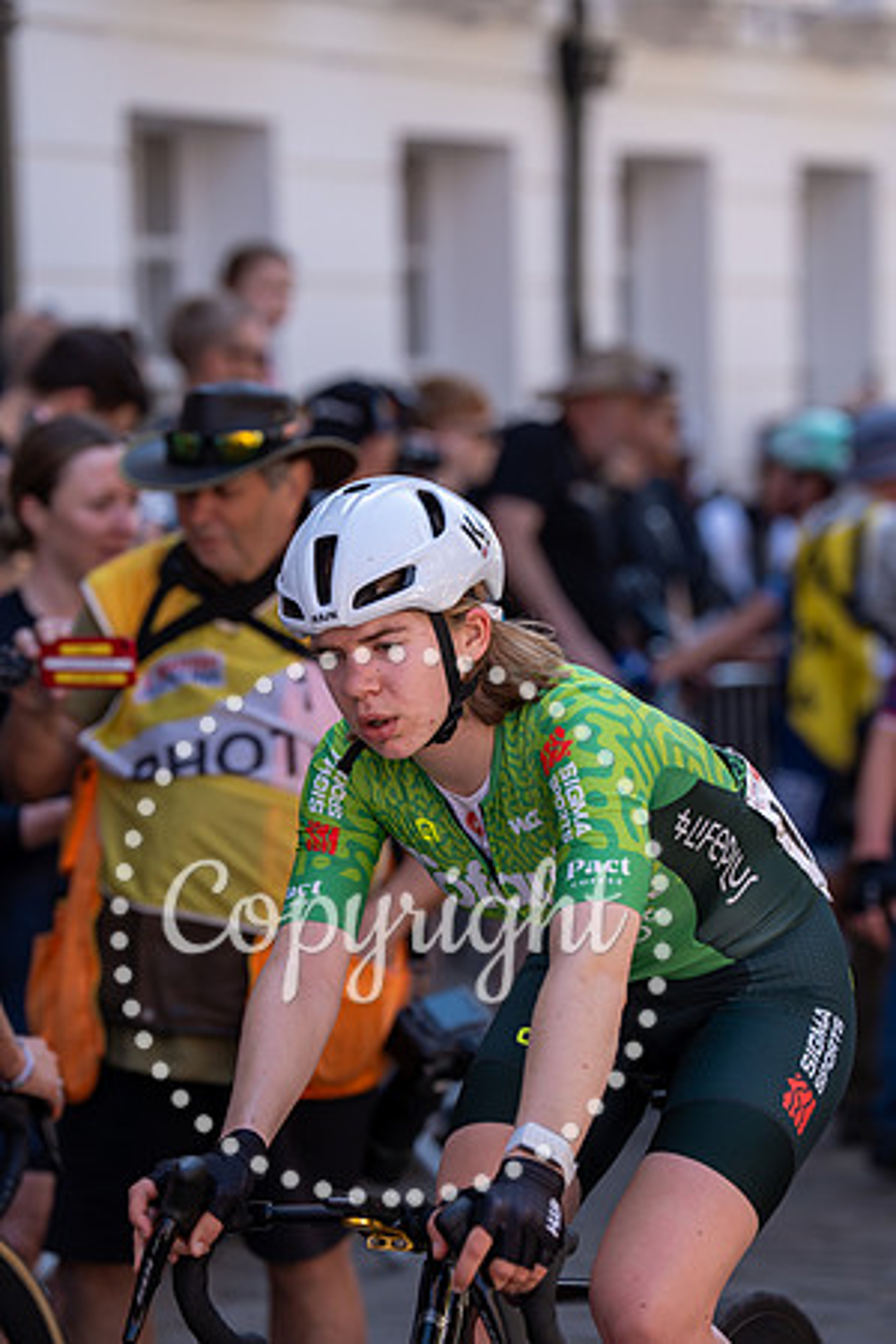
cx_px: 448
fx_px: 5189
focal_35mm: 139
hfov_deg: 9.9
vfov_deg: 14.8
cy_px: 672
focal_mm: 139
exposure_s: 1/400
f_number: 3.5
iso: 100
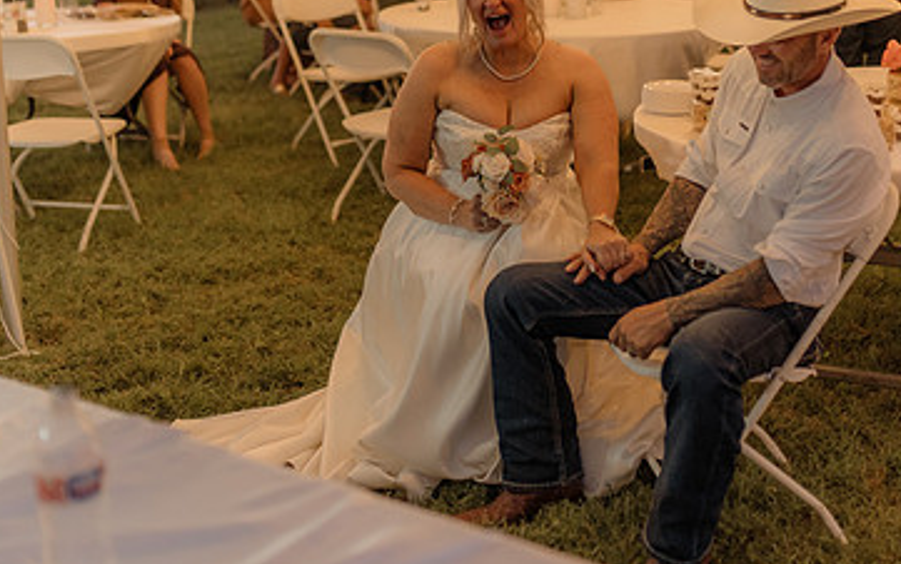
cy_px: 88
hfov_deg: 32.8
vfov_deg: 20.7
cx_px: 549
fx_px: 1523
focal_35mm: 62
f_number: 1.4
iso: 800
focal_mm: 35
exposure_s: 1/125
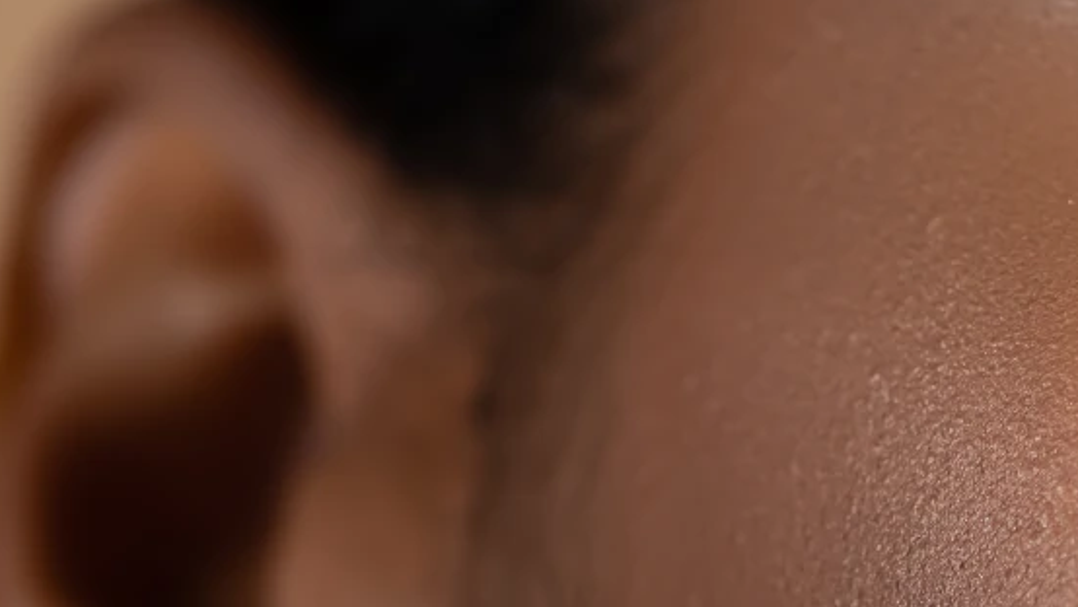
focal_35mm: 381
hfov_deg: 5.6
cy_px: 624
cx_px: 1325
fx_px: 10894
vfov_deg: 3.2
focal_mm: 105
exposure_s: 1/160
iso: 100
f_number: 5.6
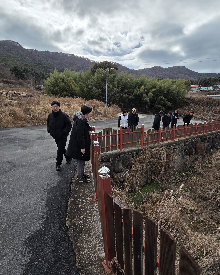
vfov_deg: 89.6
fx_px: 138
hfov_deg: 76.9
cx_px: 118
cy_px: 137
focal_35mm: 17
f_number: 2.2
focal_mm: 2.2
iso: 50
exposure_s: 1/2767
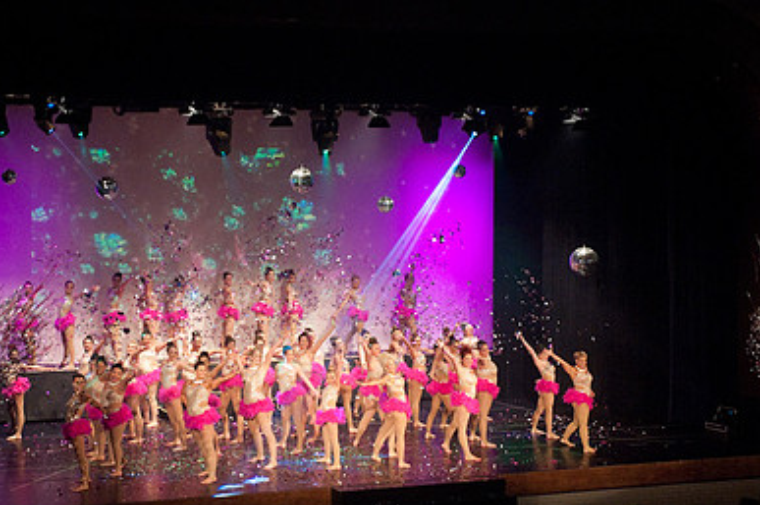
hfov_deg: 27.9
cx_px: 234
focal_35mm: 72
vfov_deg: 18.9
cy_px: 267
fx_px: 1518
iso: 3200
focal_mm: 48
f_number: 4
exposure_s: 1/200
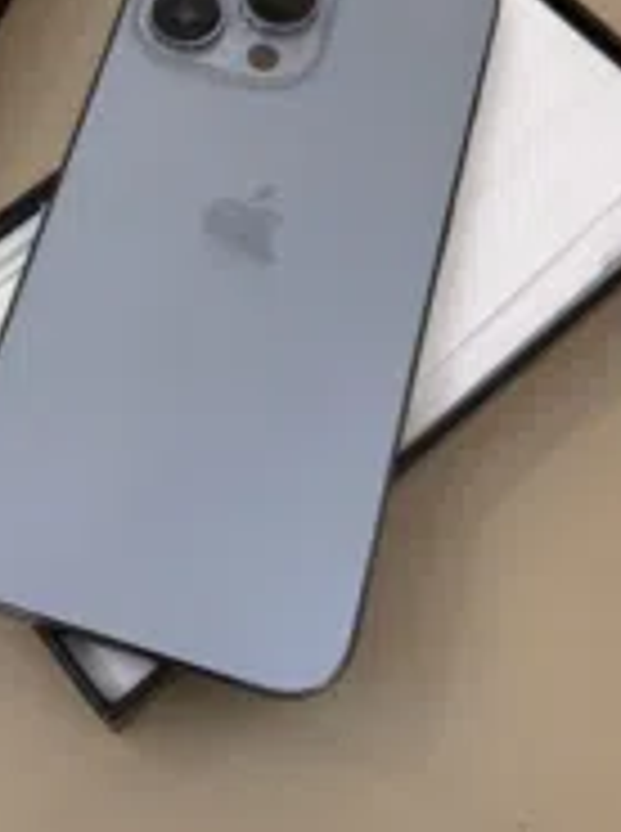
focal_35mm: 52
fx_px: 1248
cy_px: 198
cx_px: 148
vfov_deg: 36.0
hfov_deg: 27.5
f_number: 1.78
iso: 200
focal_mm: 6.76
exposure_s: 1/110
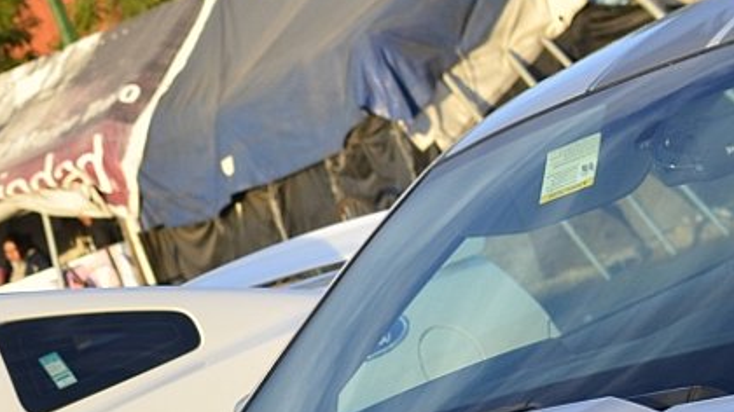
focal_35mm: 209
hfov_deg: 9.8
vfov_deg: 5.7
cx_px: -549
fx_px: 4066
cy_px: 818
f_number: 5.6
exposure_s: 1/320
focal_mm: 35
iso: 200
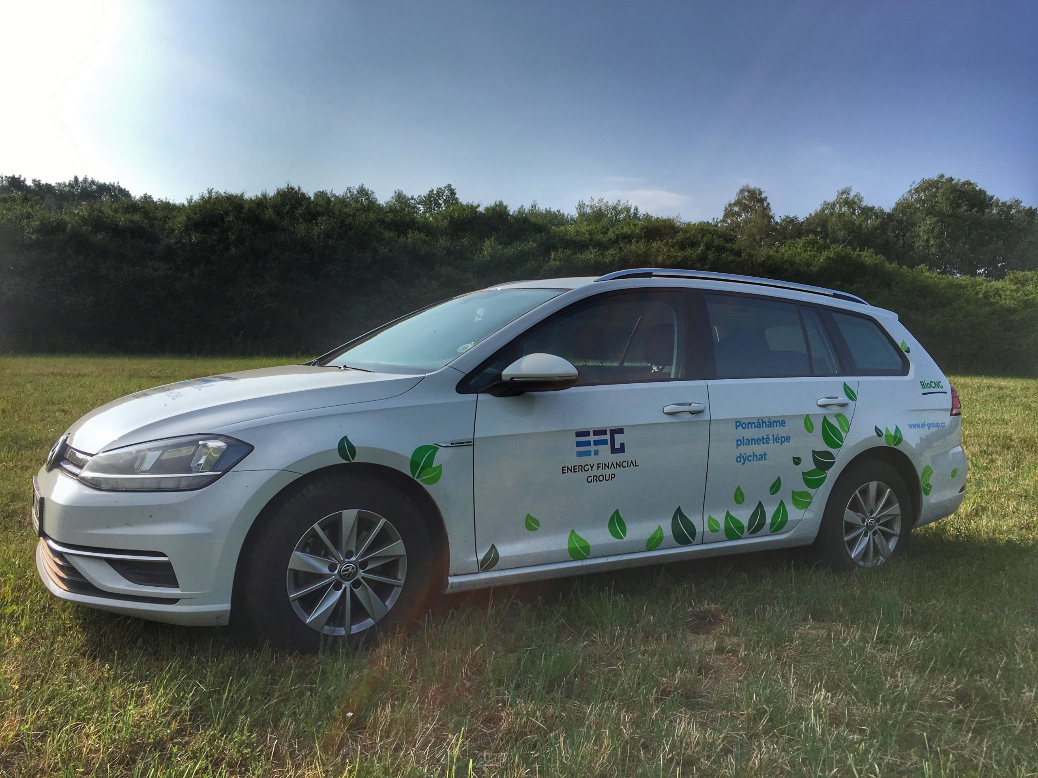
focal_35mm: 29
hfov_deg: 61.7
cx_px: 519
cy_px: 389
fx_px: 870
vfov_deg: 48.2
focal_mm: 4.15
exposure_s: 1/2198
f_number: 2.2
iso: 25
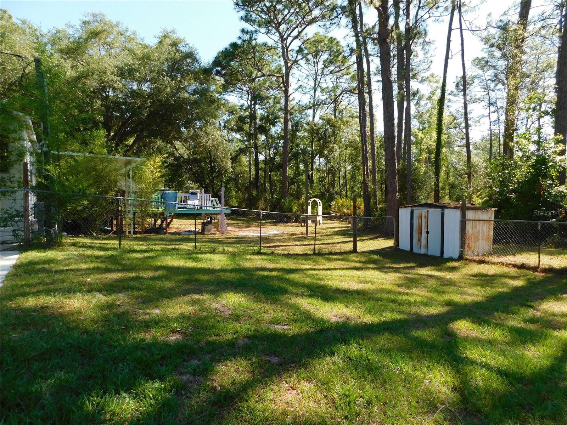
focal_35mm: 23
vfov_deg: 58.9
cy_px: 212
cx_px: 284
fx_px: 377
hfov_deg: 73.9
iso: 125
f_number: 3
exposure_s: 1/500
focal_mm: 4
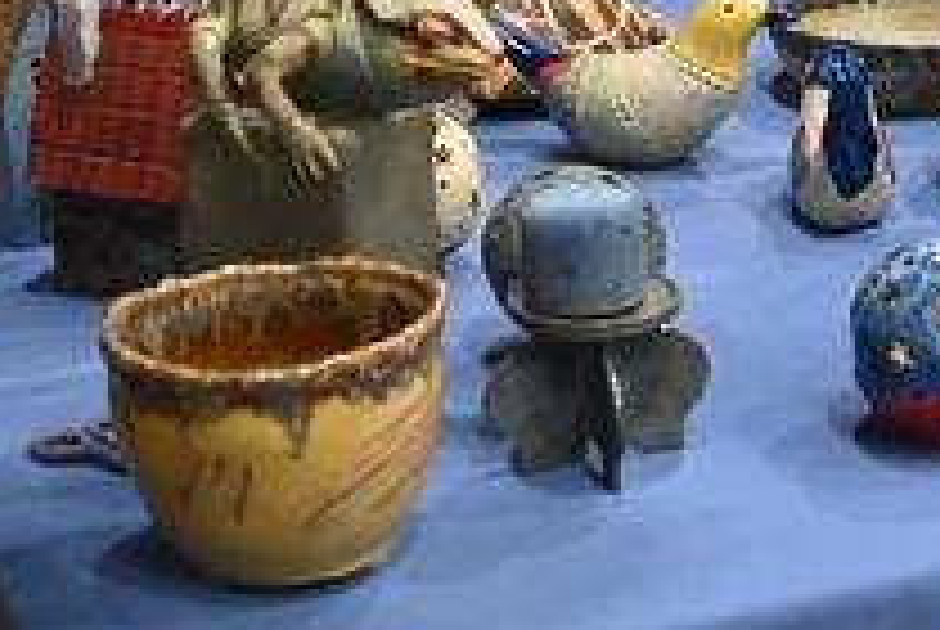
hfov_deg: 17.8
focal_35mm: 113
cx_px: 859
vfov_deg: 11.8
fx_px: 2952
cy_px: -180
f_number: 4.5
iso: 3200
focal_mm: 29.5
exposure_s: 1/125
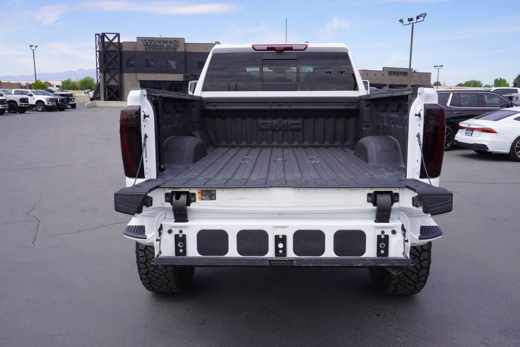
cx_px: 260
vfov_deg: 41.8
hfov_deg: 59.5
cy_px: 174
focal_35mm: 32
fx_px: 455
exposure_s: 1/125
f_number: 9
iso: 100
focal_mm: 21
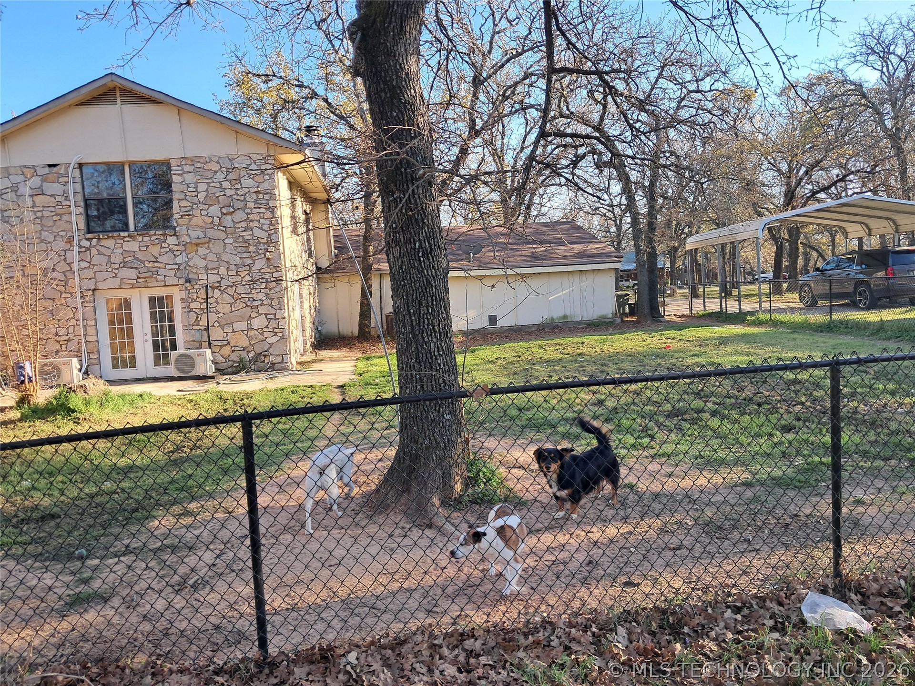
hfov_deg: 65.3
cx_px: 458
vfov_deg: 51.4
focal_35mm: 27
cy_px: 343
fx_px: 714
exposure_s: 1/169
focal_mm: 4
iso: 50
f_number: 1.8
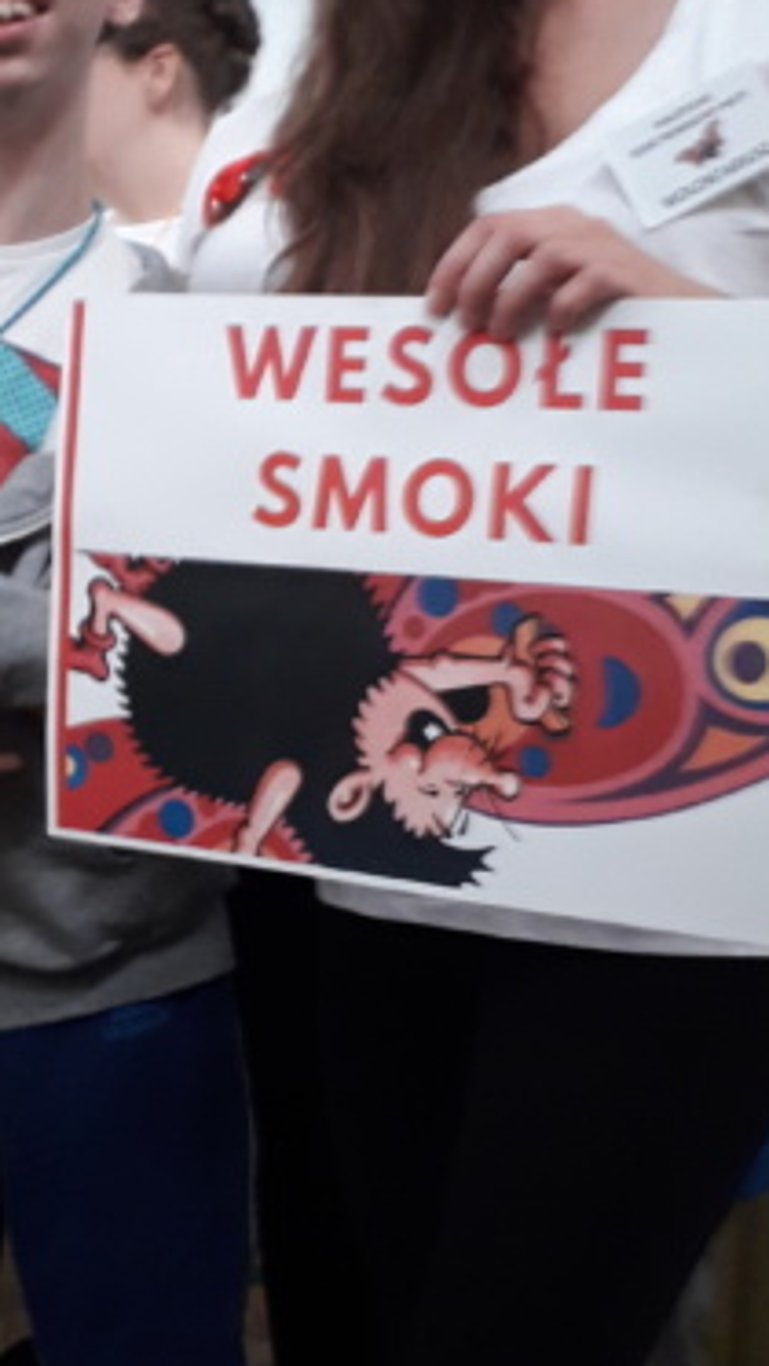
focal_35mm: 60
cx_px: 220
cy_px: 663
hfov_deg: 20.0
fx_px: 2174
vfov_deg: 34.9
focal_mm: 3.6
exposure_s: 1/25
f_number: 1.9
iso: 200
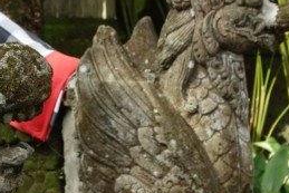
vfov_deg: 11.5
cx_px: 6
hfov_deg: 17.0
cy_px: -19
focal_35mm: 118
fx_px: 948
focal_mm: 18.88
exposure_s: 1/125
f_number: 5.6
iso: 125
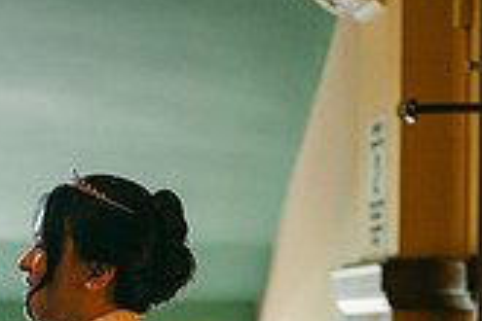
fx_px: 2356
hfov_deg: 11.6
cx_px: 6
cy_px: 503
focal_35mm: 176
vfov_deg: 7.6
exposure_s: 1/125
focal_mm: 50
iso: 1250
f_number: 1.8
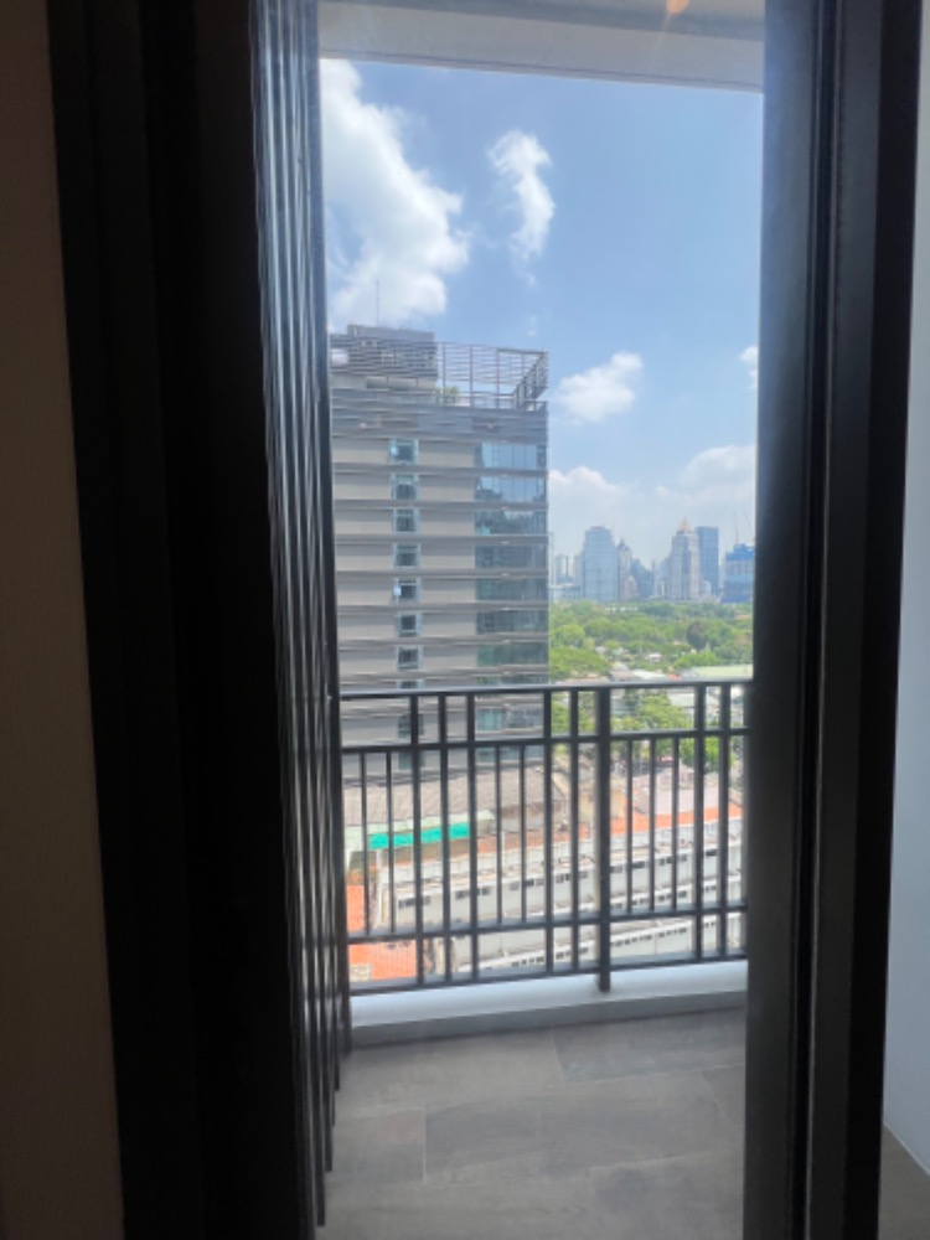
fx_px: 466
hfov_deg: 89.9
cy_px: 620
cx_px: 465
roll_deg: +1.2
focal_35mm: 13
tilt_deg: -2.7
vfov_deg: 106.2
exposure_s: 1/345
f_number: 1.8
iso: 32
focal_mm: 1.57
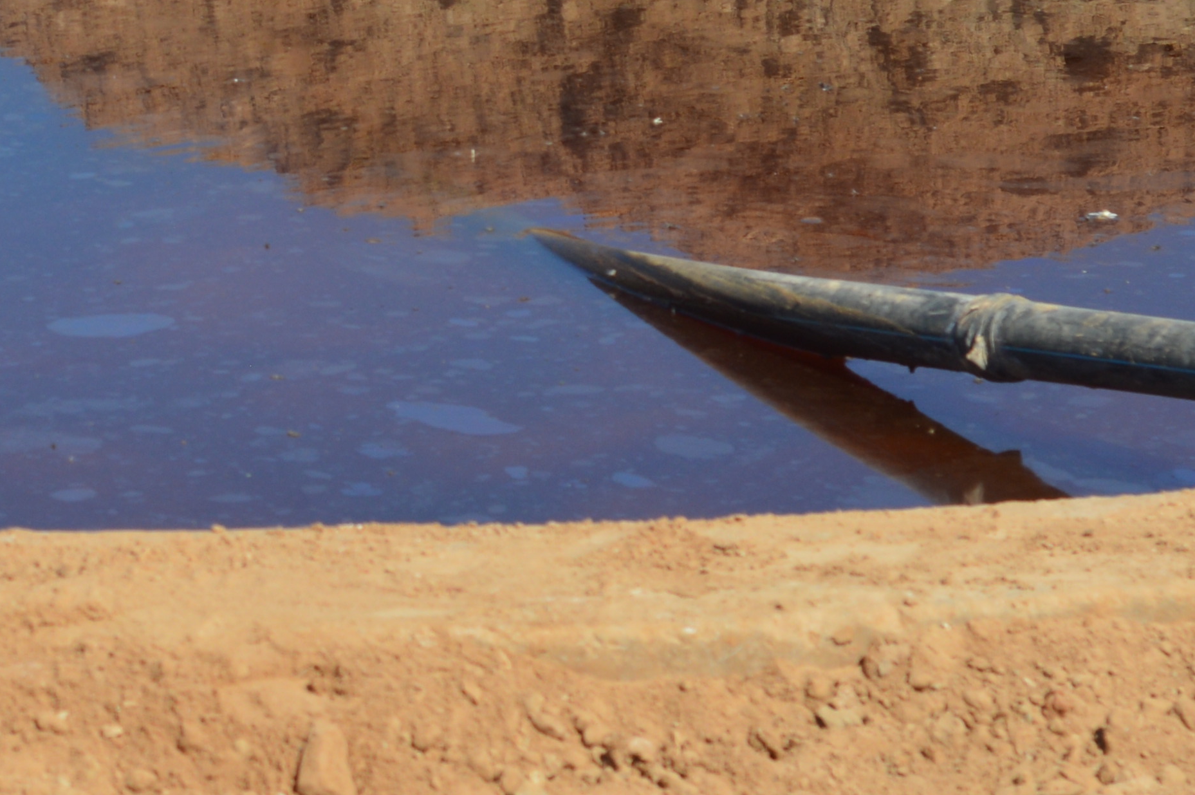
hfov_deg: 8.4
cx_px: -383
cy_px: -44
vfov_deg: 5.6
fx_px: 8060
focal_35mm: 243
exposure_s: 1/320
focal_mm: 50
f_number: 9
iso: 100
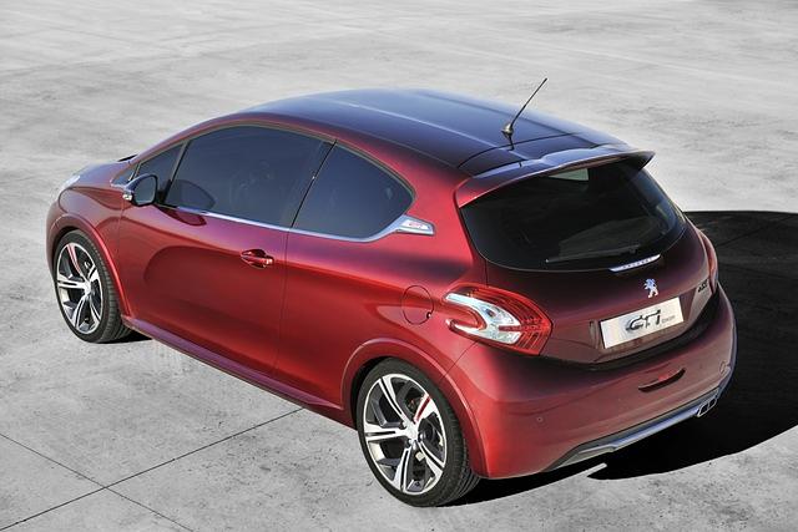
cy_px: 266
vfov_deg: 23.4
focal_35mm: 58
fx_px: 1286
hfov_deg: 34.5
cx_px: 399
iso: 100
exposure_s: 1/100
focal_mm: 58
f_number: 6.3
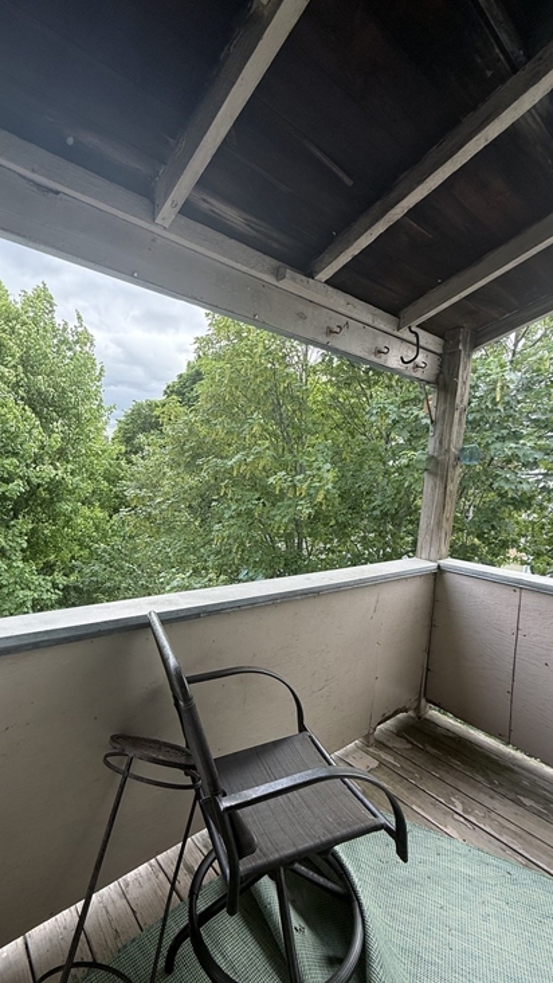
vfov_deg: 99.3
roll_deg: -3.2
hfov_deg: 67.0
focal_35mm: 16
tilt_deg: -4.7
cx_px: 251
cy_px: 512
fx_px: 417
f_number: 2.2
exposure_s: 1/294
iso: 64
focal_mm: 2.22
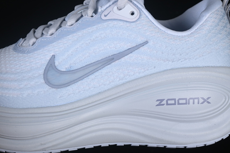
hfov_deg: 27.0
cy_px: 76
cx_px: 115
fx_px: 479
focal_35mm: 75
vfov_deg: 18.2
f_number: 7.1
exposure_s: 1/80
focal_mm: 50
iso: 160
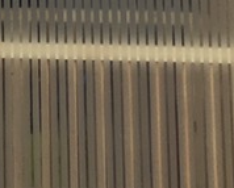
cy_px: -339
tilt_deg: +6.8
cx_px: -59
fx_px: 1408
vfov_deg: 7.0
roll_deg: -0.1
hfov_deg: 9.4
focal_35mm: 203
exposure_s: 1/120
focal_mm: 4.15
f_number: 2.2
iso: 25
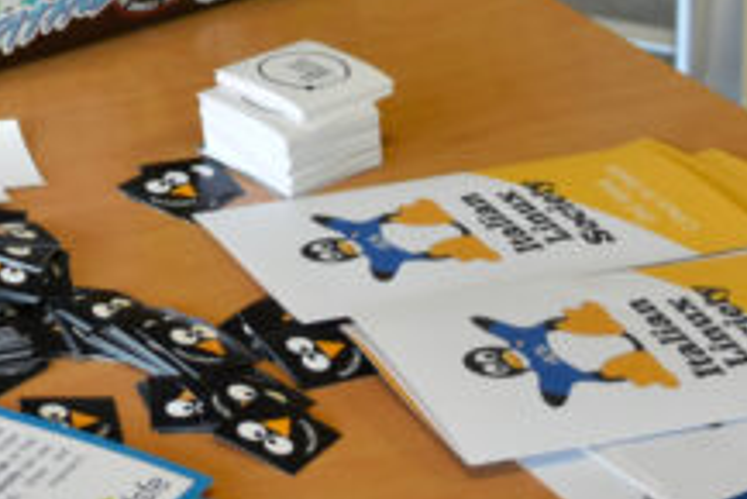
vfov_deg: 8.4
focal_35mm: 159
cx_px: -392
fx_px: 3301
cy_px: -348
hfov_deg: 12.3
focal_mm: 30
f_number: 4
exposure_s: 1/60
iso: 900
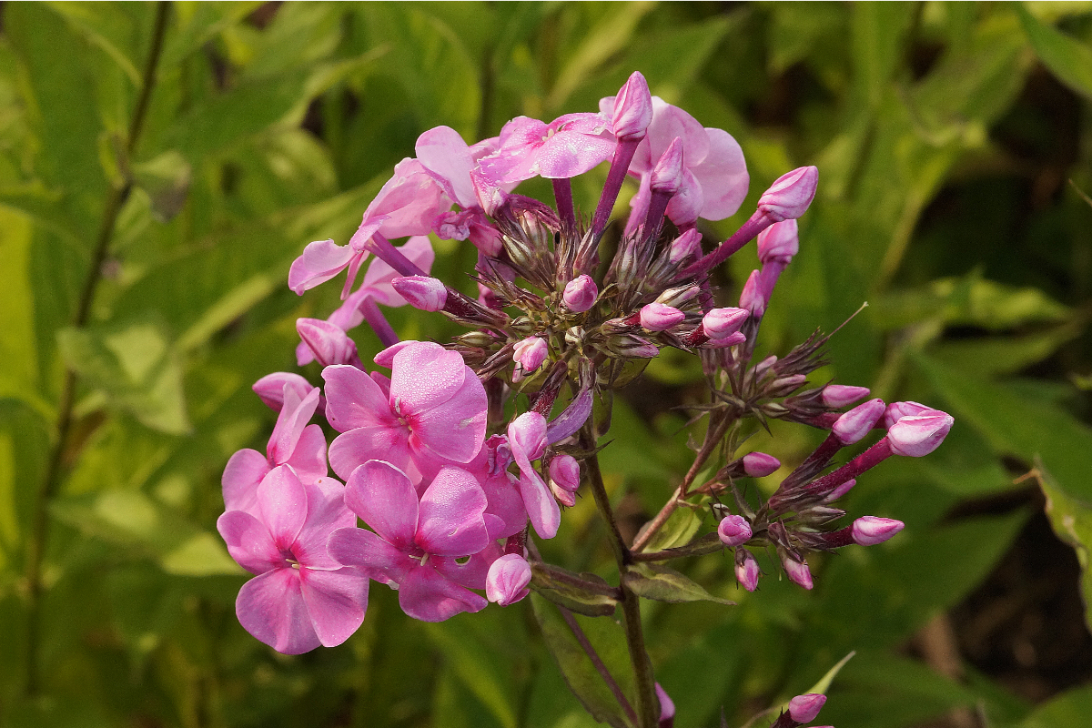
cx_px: 546
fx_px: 4550
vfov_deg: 9.1
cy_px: 364
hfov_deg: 13.7
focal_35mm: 150
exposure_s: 1/160
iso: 800
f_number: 13
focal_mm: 100
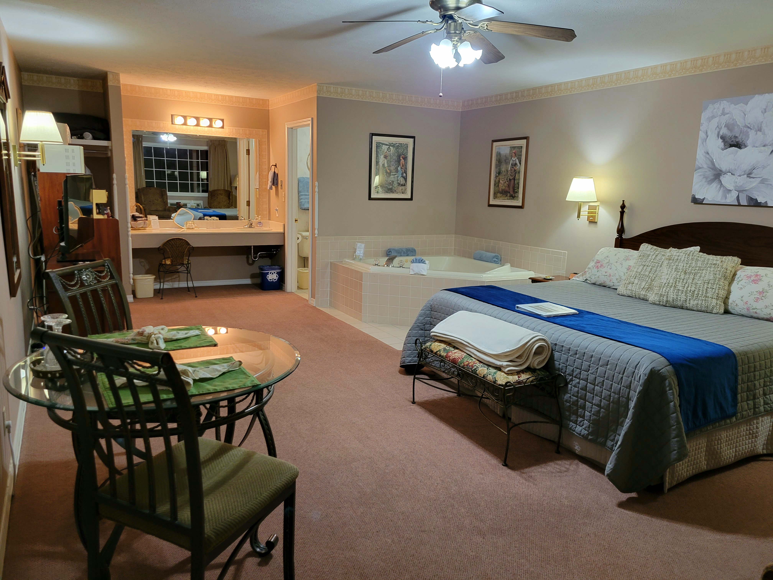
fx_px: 581
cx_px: 386
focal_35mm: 26
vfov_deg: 53.1
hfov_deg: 67.3
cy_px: 290
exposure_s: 1/40
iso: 250
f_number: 1.8
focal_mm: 5.4
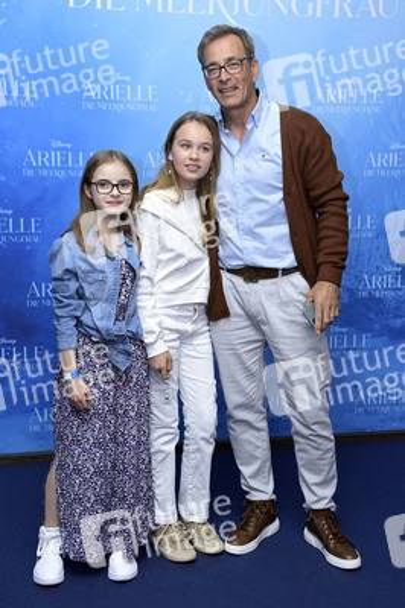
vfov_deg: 36.3
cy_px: 304
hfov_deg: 24.6
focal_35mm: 55
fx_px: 930
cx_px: 202
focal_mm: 55
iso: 2000
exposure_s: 1/250
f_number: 5.6
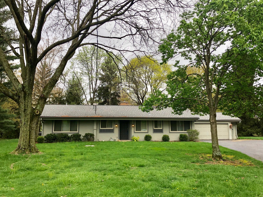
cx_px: 132
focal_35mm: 28
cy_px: 98
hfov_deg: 63.4
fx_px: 213
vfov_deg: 49.7
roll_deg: -0.8
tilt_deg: +11.7
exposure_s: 1/393
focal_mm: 4
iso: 20
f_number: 1.8
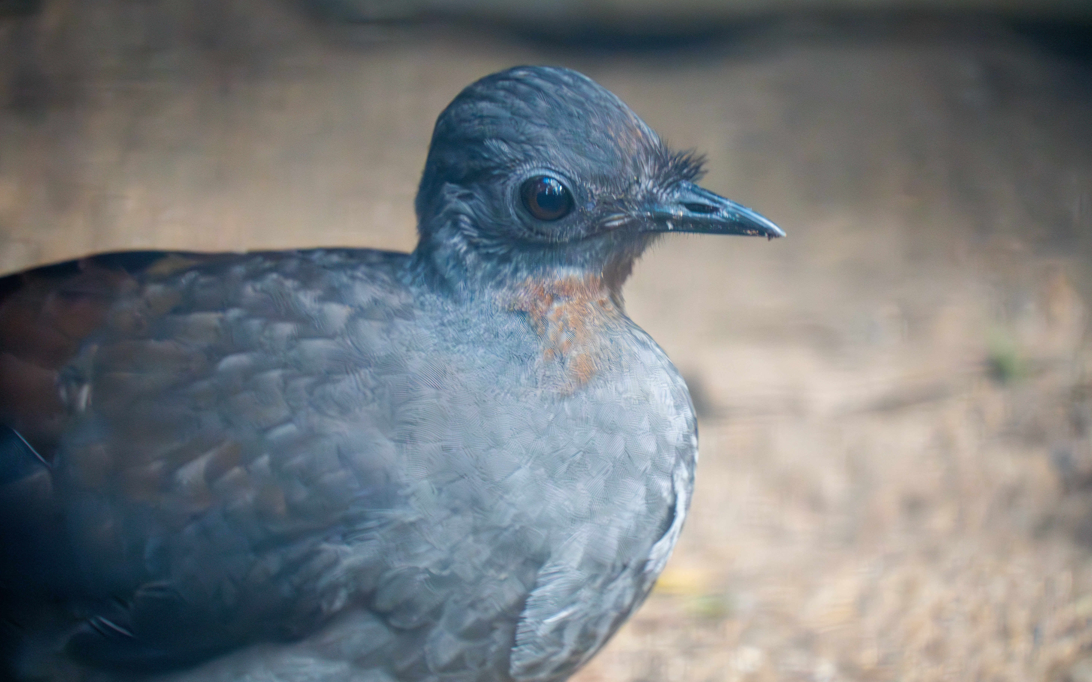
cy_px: 342
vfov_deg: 2.8
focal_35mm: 471
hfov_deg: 4.5
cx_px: 557
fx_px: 14017
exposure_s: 1/250
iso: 6400
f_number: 6.3
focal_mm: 300
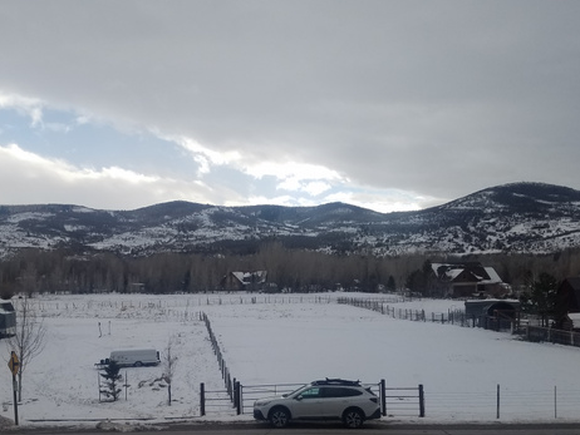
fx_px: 604
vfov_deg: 39.3
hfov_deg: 51.3
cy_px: 282
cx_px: 286
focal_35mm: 36
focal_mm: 4.2
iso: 50
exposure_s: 1/2344
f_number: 1.7
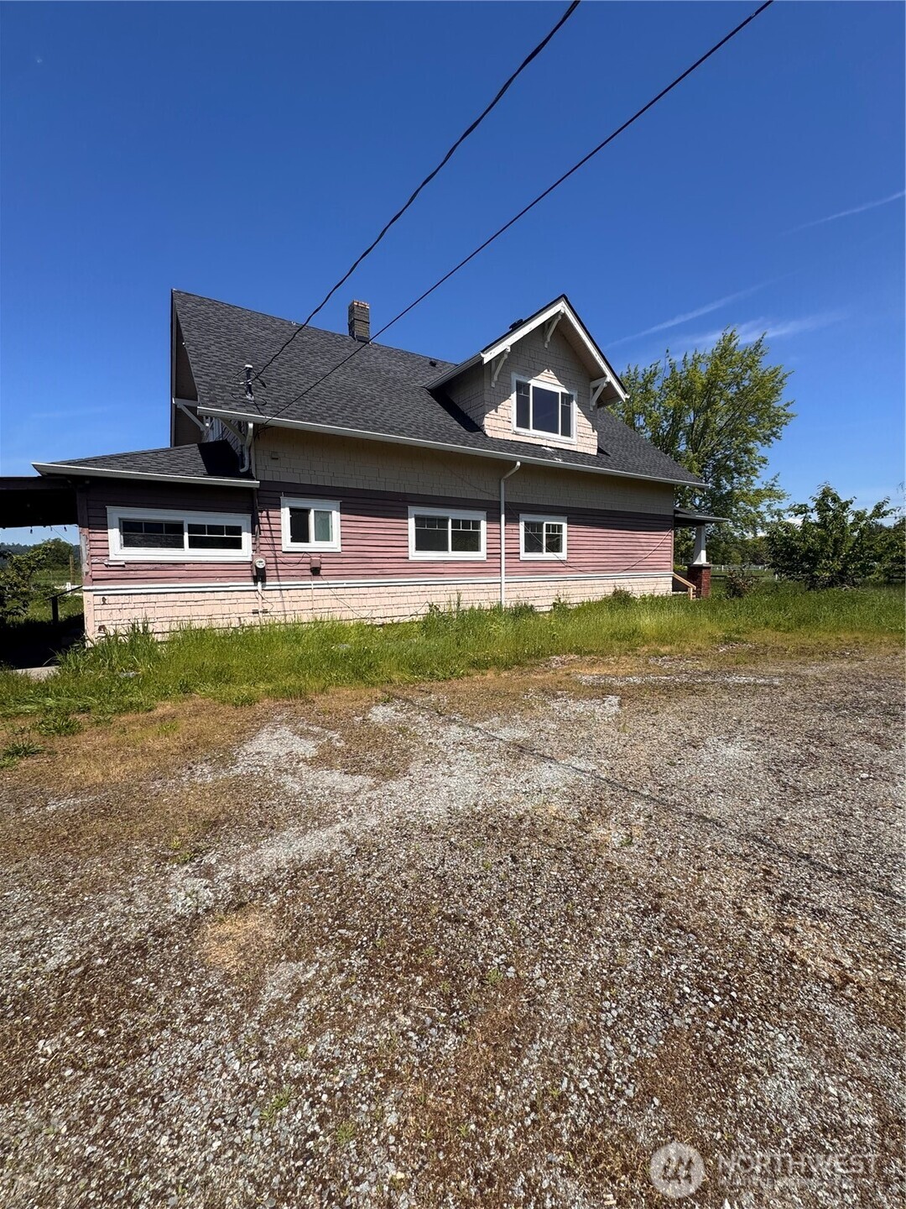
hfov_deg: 85.7
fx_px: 489
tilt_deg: -4.0
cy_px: 604
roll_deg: +0.4
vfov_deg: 102.1
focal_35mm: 14
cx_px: 453
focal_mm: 2.22
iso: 50
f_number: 2.2
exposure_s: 1/2273
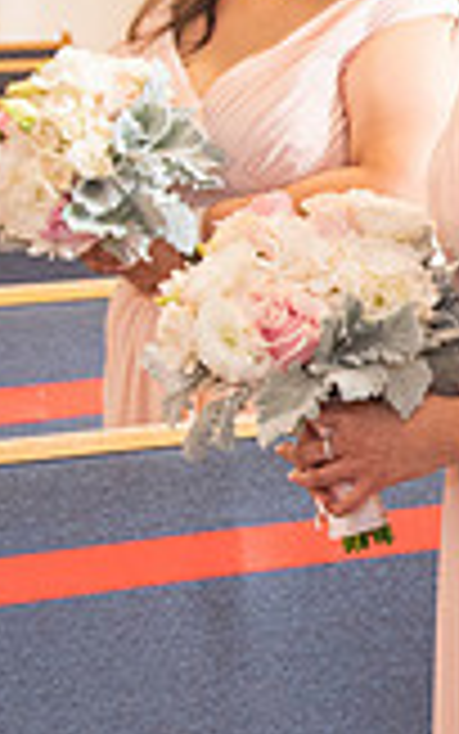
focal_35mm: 116
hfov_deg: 10.3
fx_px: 2320
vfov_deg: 17.9
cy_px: 227
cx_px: 945
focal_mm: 32
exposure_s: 1/100
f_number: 5
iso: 1250
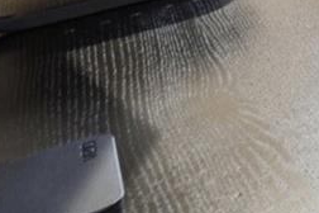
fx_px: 789
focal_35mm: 89
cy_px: -363
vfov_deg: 11.4
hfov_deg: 11.8
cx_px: 938
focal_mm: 14
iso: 400
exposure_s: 1/1.25
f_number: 8
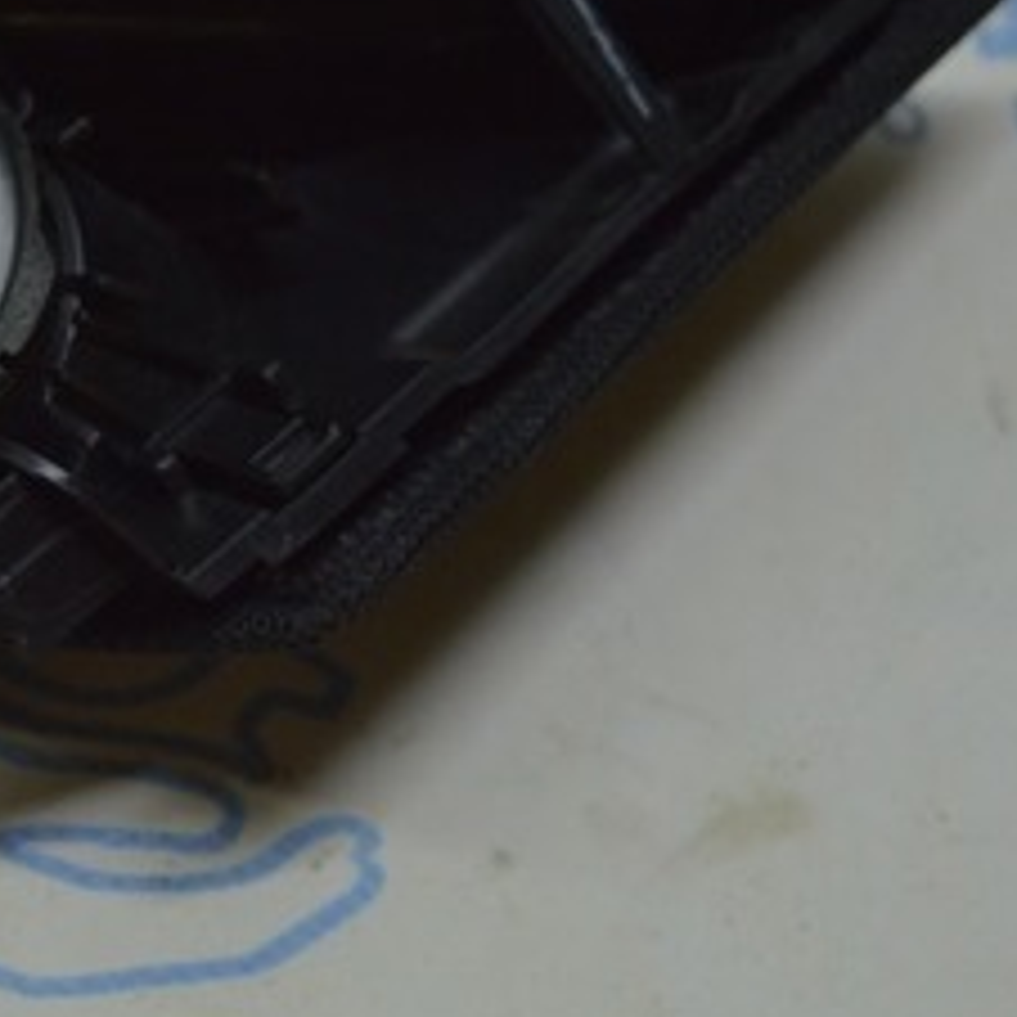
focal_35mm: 130
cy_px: 452
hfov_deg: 13.2
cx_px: -117
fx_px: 4321
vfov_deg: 13.4
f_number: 4.8
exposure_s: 1/125
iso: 400
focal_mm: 36
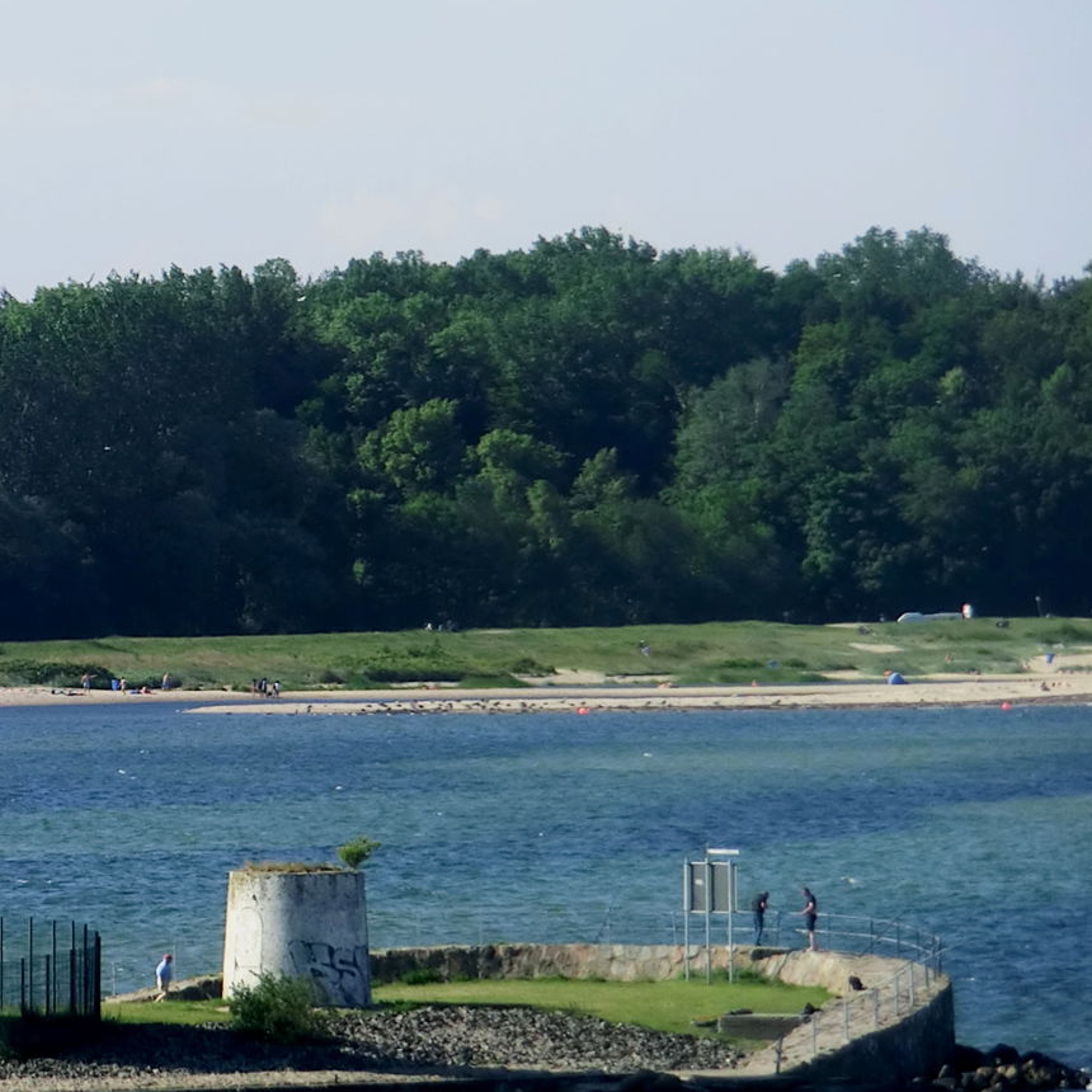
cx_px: 0
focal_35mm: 430
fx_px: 15347
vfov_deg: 4.1
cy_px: 575
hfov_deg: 4.1
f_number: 5.8
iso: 80
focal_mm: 38.6
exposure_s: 1/250
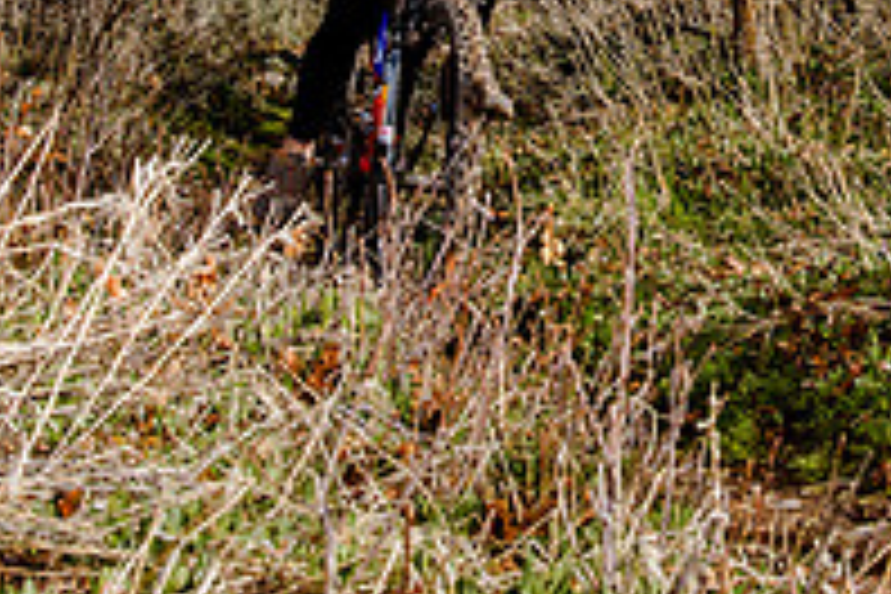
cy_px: -106
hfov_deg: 17.4
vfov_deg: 11.5
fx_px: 2896
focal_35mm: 117
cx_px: 616
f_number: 9
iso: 200
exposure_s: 1/400
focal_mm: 40
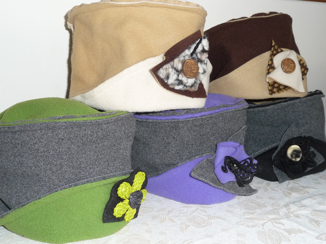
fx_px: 386
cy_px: 122
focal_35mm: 41
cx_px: 163
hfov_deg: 45.8
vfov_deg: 35.1
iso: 200
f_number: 3.4
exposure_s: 1/30
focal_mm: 5
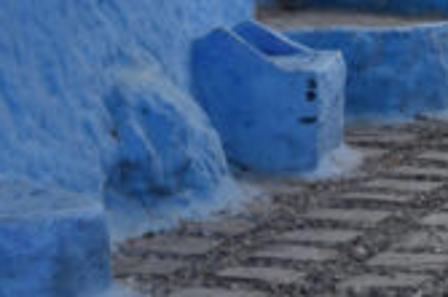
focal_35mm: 307
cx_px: 636
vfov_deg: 4.3
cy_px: -540
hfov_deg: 6.6
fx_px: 3817
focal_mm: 50
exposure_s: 1/400
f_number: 7.1
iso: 250
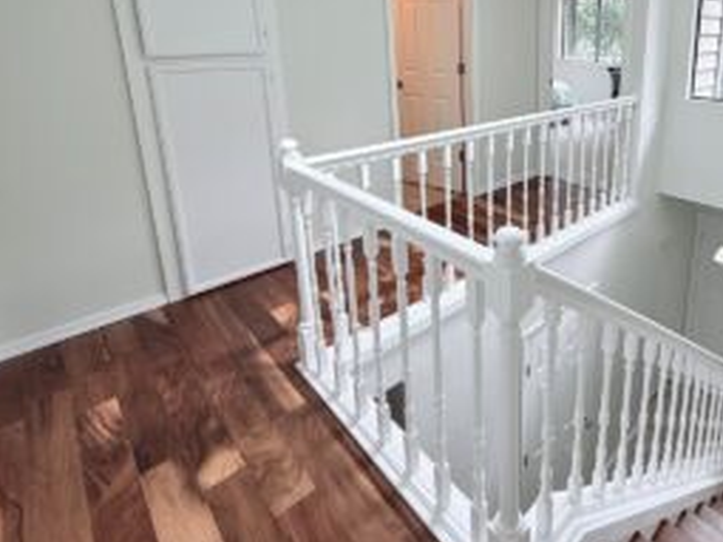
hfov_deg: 73.5
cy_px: 139
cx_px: 496
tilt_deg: -13.0
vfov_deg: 58.1
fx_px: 459
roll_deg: -0.6
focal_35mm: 22
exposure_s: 1/120
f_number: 2.2
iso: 64
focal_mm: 2.22
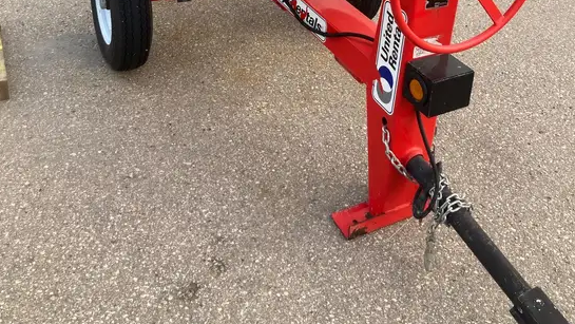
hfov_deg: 49.4
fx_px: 625
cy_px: -43
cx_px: 287
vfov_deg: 26.5
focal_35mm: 41
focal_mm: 3.99
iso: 20
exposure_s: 1/216
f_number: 1.8
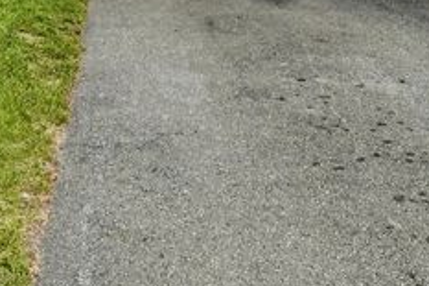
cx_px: 131
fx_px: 786
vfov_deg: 18.6
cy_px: -124
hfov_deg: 30.2
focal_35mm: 66
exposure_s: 1/320
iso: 320
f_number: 13
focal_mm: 10
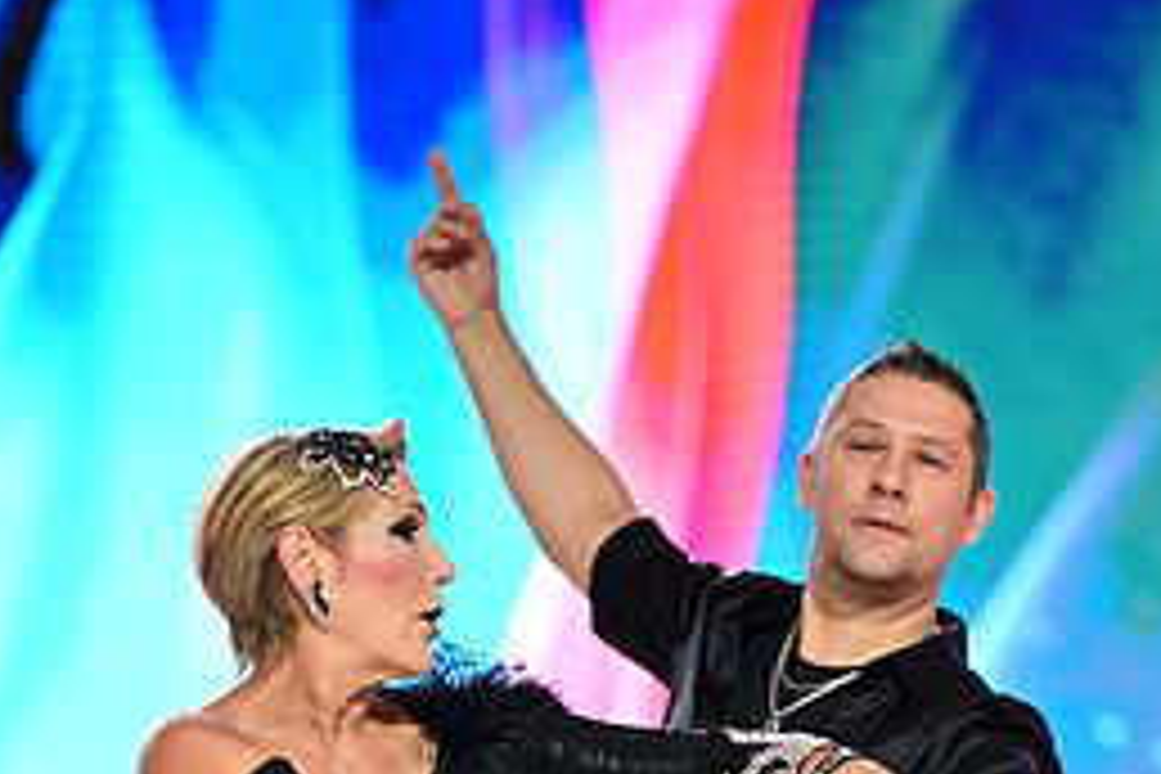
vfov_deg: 4.5
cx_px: 567
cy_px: 1184
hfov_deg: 6.8
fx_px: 9771
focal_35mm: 303
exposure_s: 1/400
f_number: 2.8
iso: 1600
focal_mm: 135
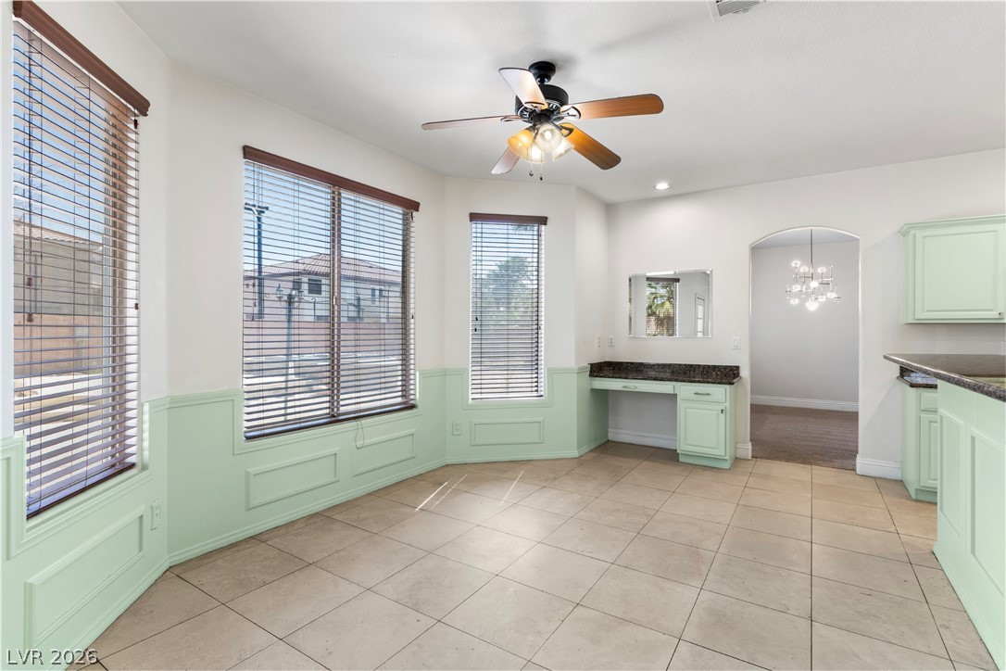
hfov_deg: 93.3
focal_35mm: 17
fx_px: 475
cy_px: 336
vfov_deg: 70.4
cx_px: 503
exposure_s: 1/640
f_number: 8
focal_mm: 17
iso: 500
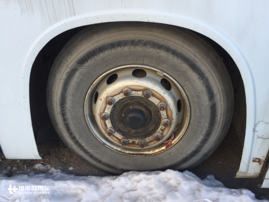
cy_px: 101
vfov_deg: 48.2
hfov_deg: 61.7
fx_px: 225
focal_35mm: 29
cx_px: 134
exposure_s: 1/132
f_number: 2.2
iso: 32
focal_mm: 4.15
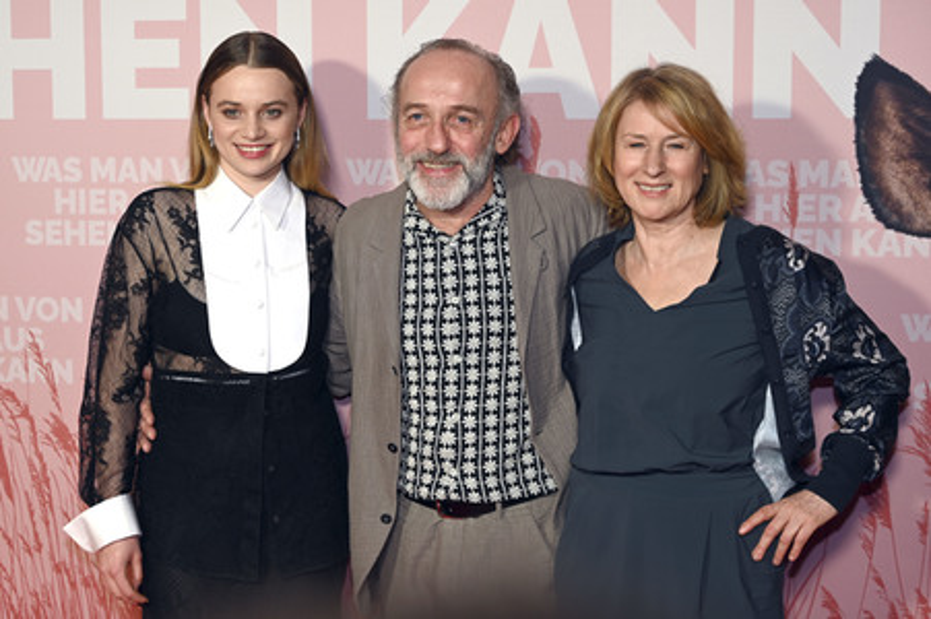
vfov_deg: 21.9
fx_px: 1602
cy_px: 310
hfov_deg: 32.4
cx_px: 466
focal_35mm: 62
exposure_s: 1/100
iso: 320
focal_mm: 62
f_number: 4
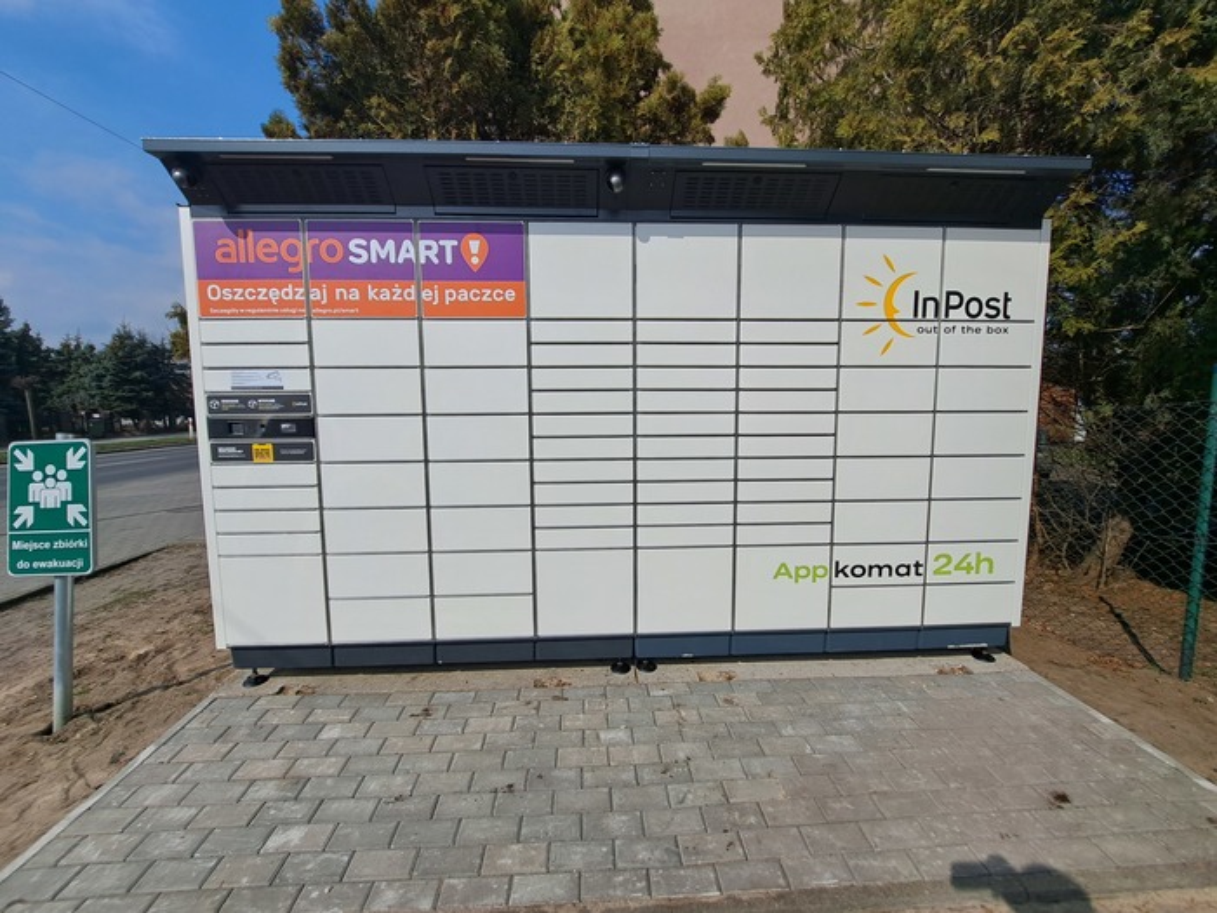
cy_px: 456
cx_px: 608
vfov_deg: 89.9
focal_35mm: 13
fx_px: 457
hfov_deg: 106.2
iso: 50
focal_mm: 1.74
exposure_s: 1/2415
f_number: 2.2
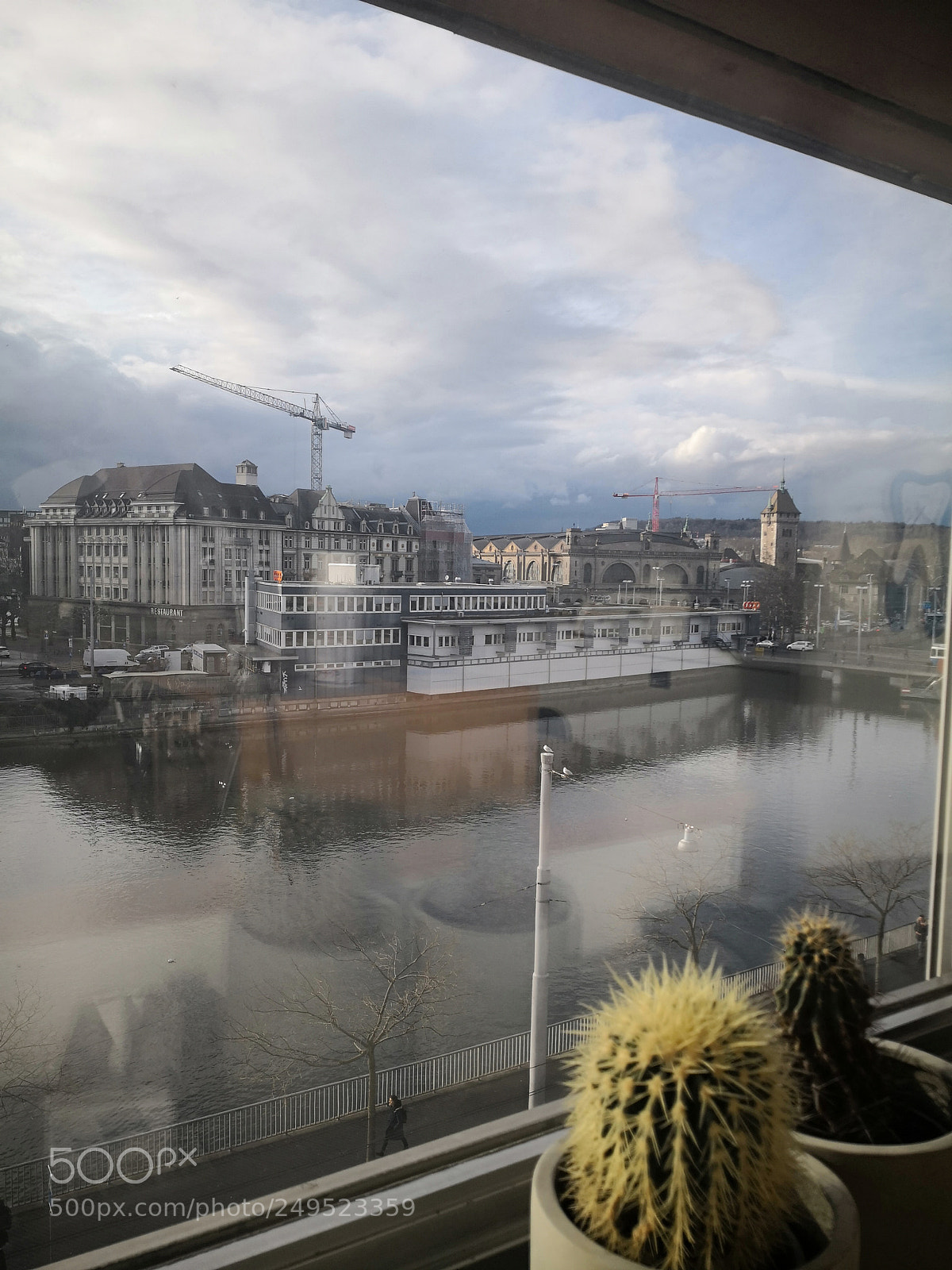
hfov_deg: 51.4
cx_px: 476
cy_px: 635
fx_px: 990
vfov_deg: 65.3
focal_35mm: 27
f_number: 1.6
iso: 50
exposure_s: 1/799
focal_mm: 3.95
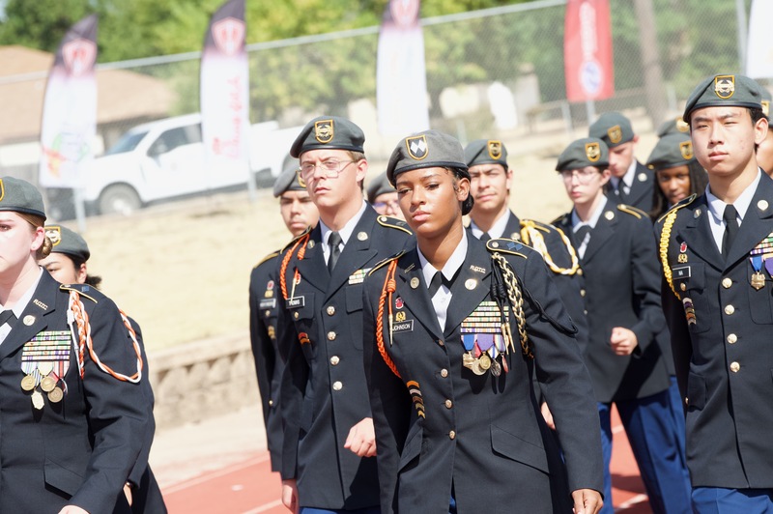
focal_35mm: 175
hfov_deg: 11.8
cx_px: 386
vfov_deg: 7.8
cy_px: 257
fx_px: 3754
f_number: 8
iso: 800
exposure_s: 1/1000
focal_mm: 175
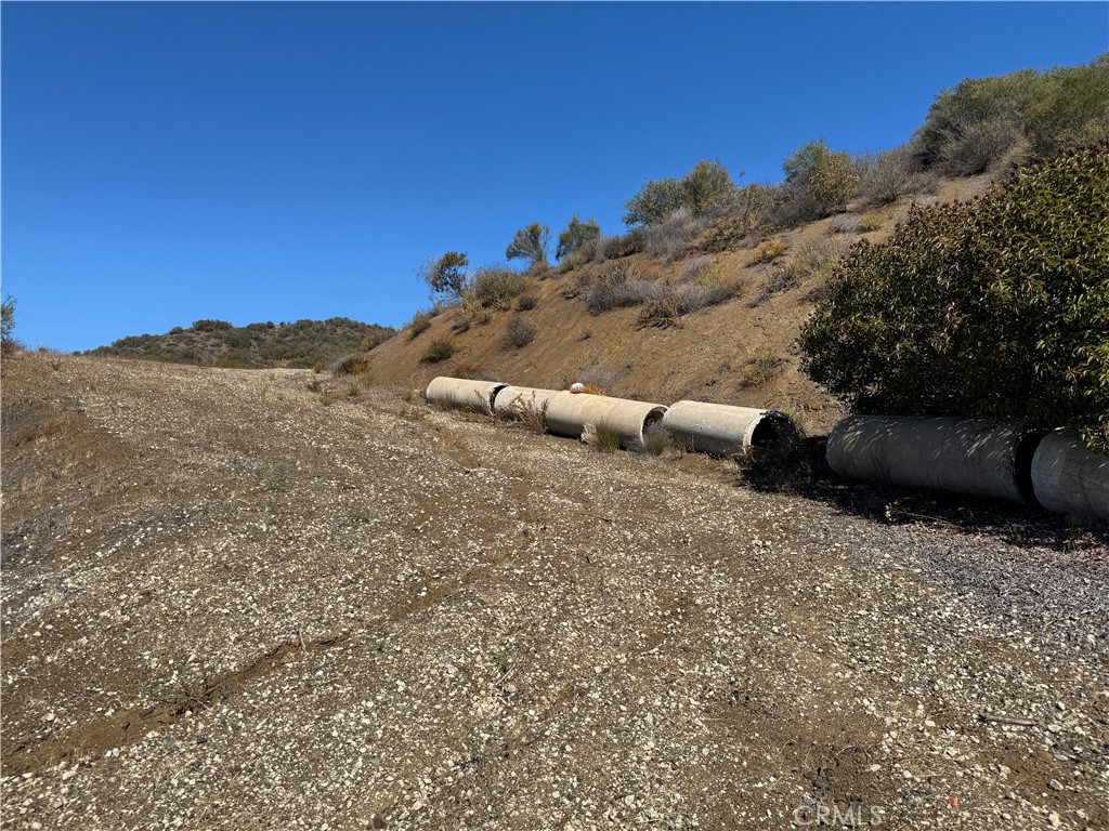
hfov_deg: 71.6
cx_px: 554
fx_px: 769
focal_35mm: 24
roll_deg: +0.7
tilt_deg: +4.4
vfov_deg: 56.8
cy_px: 416
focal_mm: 6.76
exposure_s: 1/4310
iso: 80
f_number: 1.78
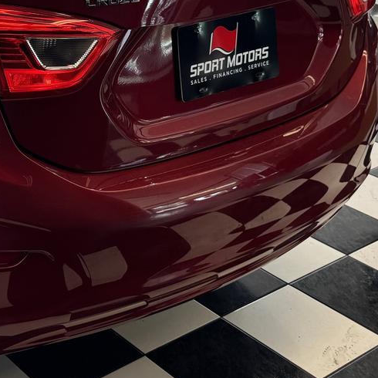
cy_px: 67
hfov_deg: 23.6
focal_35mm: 67
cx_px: -66
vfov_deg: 25.2
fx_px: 828
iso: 64
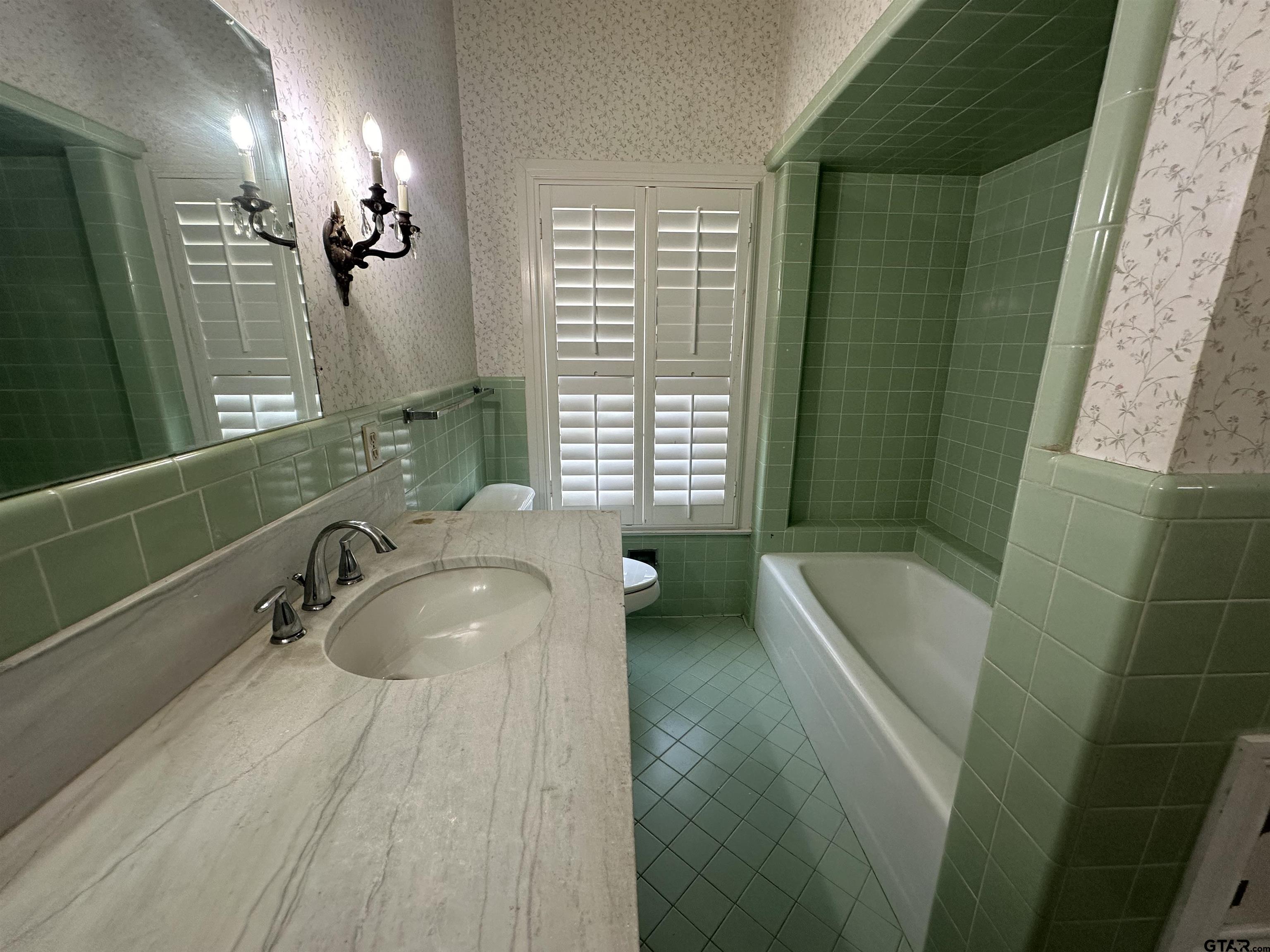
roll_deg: -0.3
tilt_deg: -15.0
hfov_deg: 102.1
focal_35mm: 14
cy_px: 476
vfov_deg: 85.7
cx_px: 635
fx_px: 514
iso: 160
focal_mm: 2.22
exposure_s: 1/120
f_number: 2.2
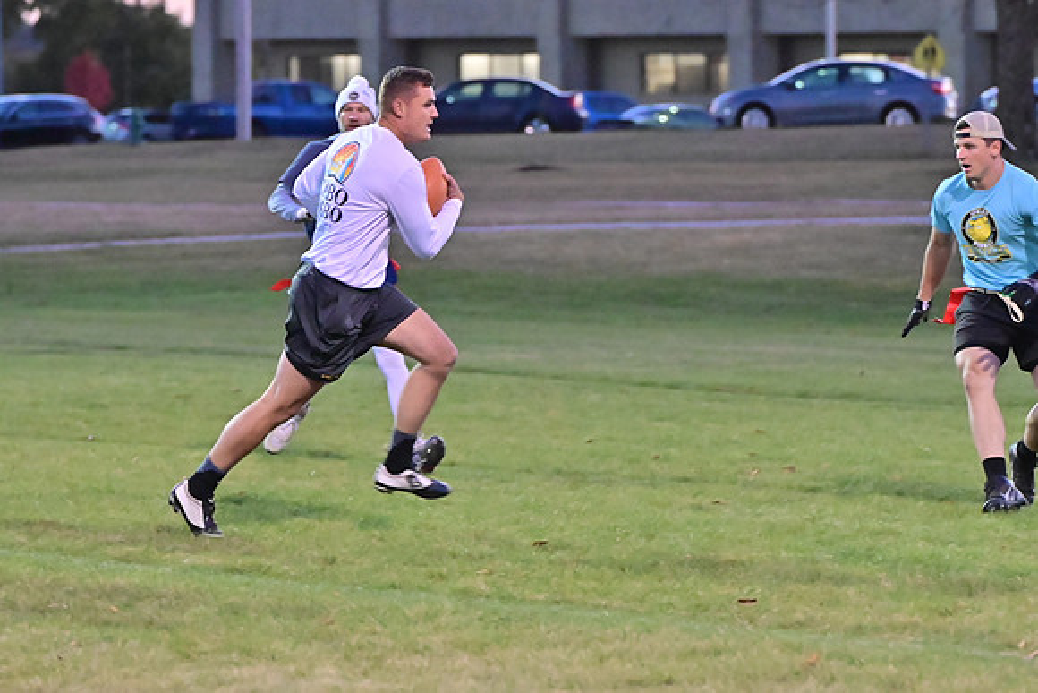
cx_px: 519
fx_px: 5393
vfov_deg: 7.3
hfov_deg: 11.0
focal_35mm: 187
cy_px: 346
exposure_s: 1/400
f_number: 4
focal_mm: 125
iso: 6400
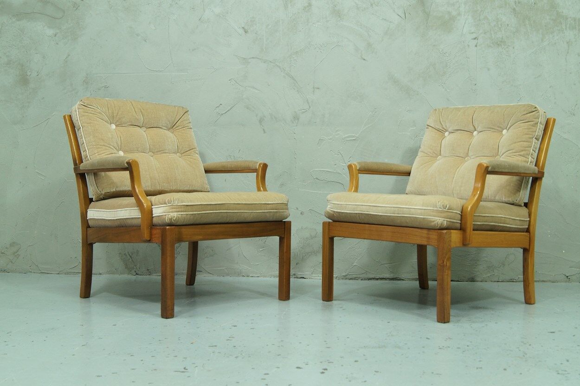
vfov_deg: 29.8
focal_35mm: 45
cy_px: 193
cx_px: 290
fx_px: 725
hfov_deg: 43.6
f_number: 6.3
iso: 400
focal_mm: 30
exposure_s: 1/13
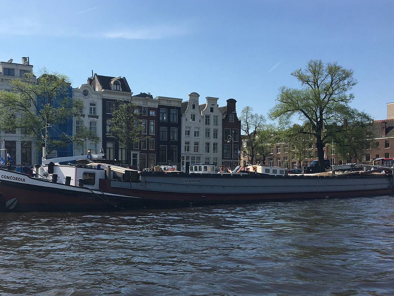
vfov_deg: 32.5
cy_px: 204
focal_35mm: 44
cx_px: 164
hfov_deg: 42.8
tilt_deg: -2.8
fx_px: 501
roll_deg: -0.6
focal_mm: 4.15
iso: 25
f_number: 2.2
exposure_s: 1/1876
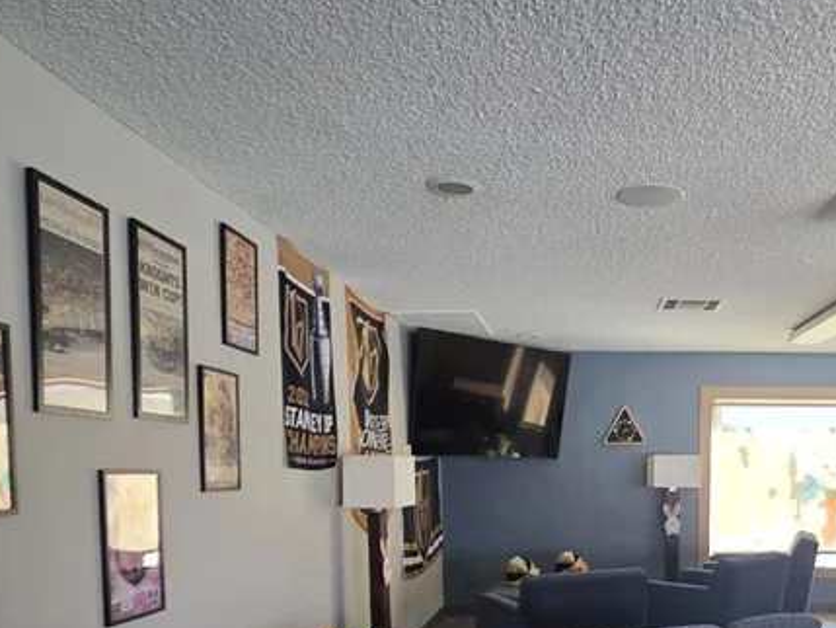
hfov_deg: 55.6
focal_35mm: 31
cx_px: 626
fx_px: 749
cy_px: 530
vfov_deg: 42.7
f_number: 1.9
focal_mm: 2.2
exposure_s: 1/60
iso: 160
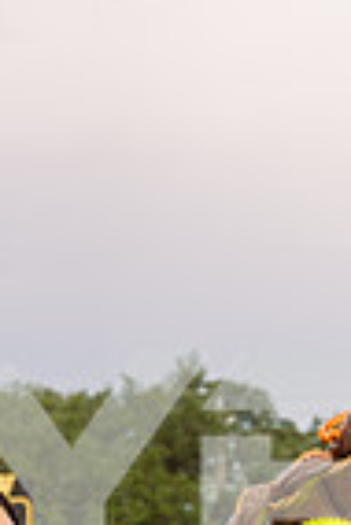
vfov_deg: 13.2
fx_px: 2174
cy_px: 728
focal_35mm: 149
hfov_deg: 9.2
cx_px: 166
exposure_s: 1/200
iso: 125
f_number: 8
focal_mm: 47
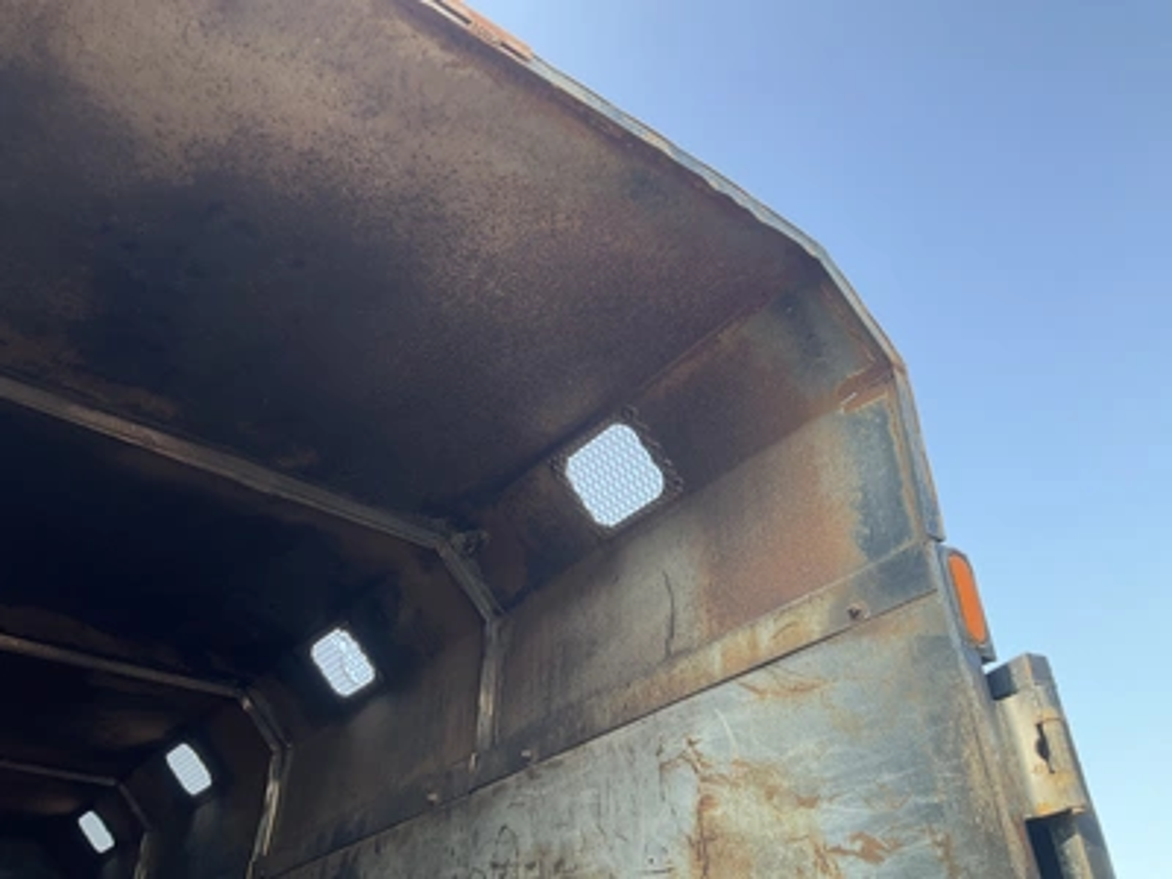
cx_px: 586
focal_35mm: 29
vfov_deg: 48.2
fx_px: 982
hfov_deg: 61.7
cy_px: 440
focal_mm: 3
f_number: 1.8
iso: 20
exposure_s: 1/155
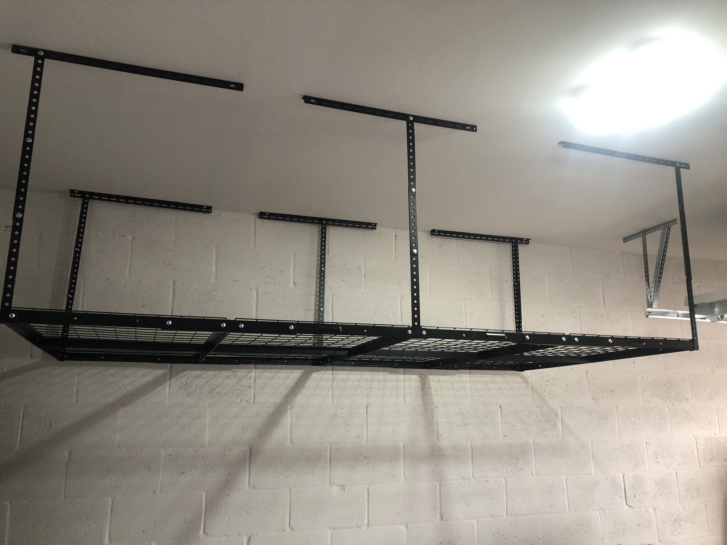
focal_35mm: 28
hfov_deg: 63.4
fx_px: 588
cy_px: 272
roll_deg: +0.2
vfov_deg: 49.7
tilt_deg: +15.3
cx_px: 364
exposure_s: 1/15
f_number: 1.8
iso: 40
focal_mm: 3.99
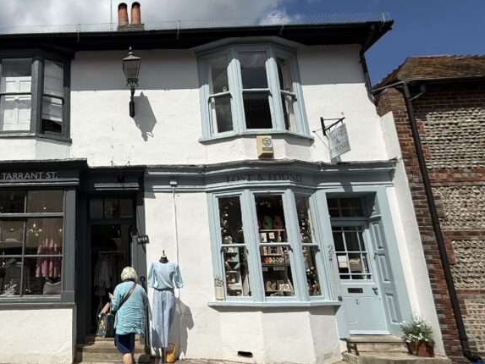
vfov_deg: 54.9
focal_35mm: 25
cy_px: 186
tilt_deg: +15.2
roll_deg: +0.6
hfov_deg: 63.7
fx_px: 350
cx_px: 101
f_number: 2.2
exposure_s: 1/6173
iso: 64
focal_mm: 2.22
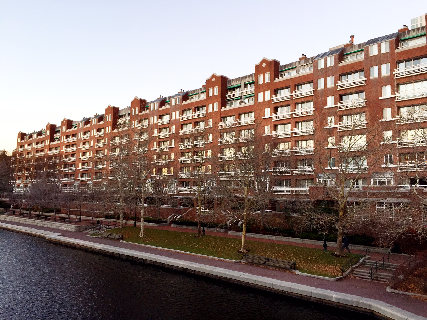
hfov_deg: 61.7
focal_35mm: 29
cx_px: 214
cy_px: 160
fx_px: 358
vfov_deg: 48.2
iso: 40
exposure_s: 1/60
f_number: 2.2
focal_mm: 4.15
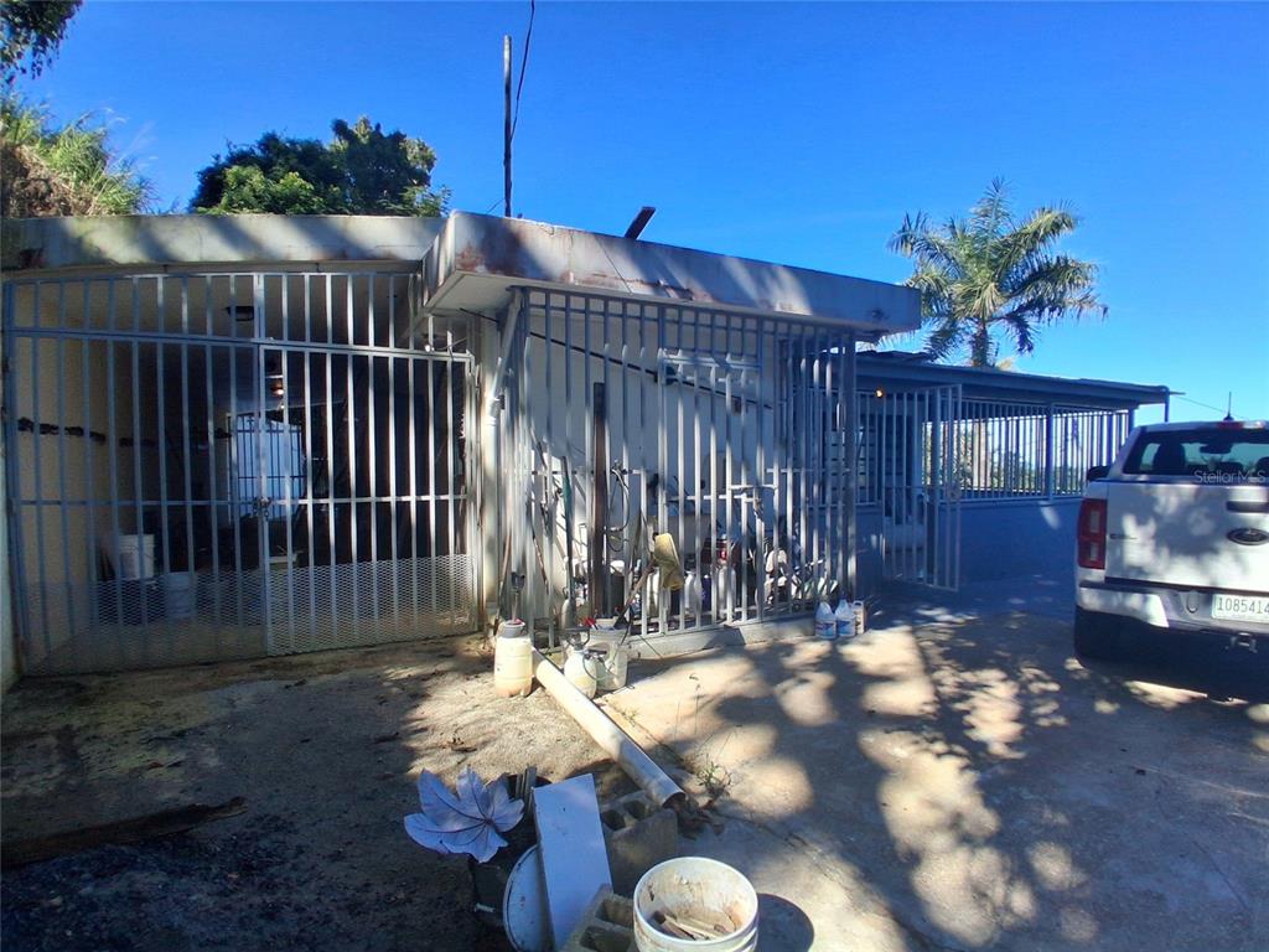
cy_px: 476
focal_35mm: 17
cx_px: 634
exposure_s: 1/1031
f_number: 2.2
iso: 50
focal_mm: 1.4
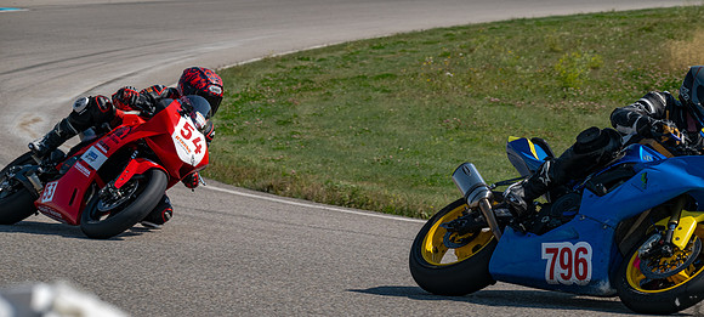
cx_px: 352
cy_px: 234
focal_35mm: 197
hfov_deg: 11.4
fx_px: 3519
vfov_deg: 5.2
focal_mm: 180
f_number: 11
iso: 450
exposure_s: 1/1250
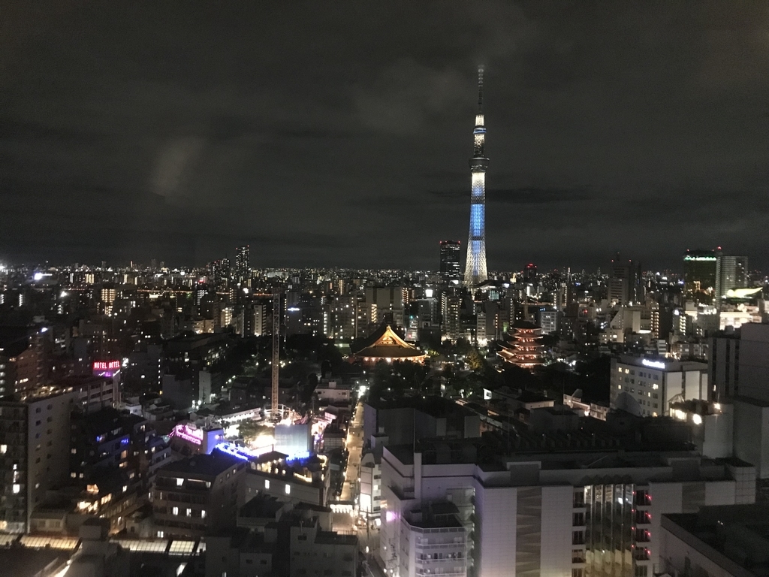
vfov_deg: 49.7
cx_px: 384
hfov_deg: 63.4
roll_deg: -1.0
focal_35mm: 28
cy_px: 288
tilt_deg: -1.3
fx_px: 622
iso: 320
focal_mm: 3.99
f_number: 1.8
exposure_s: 1/4
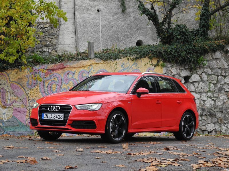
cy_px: 86
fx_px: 787
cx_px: 114
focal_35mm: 119
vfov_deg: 12.5
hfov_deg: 16.6
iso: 100
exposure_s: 1/52
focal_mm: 25.4
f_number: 4.5
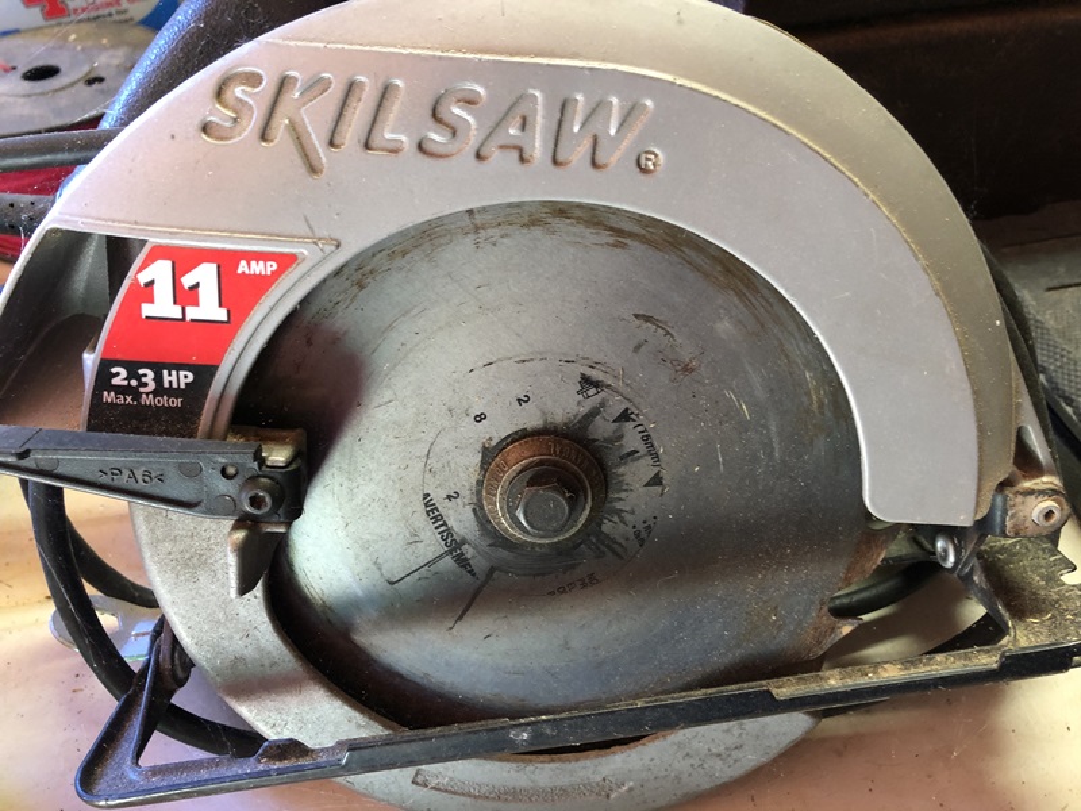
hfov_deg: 63.4
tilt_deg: -43.8
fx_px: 874
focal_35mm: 28
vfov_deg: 49.7
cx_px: 540
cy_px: 406
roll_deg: +5.2
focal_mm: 4
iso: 40
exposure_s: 1/15
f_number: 1.8
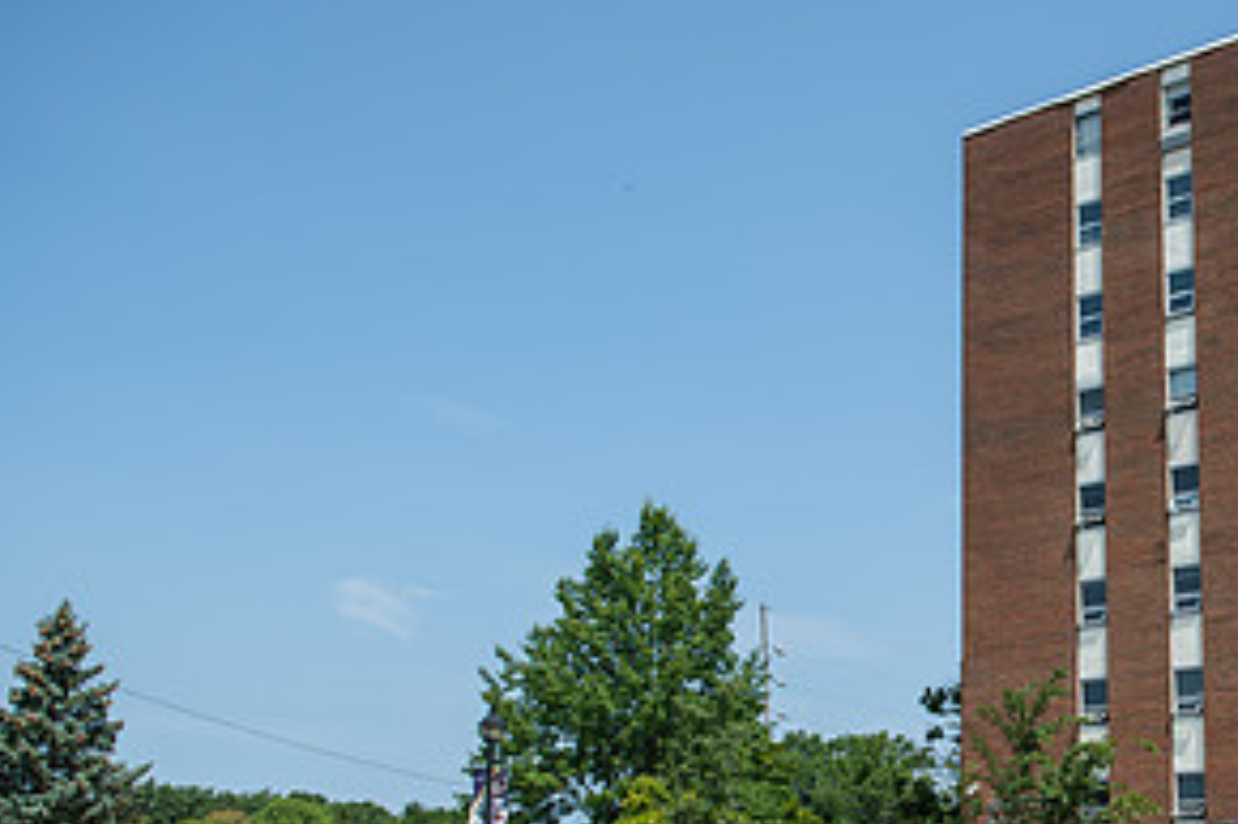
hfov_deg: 34.7
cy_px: 613
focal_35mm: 54
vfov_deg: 24.8
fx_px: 1856
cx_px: 1127
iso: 80
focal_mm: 27
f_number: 4
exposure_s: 1/640
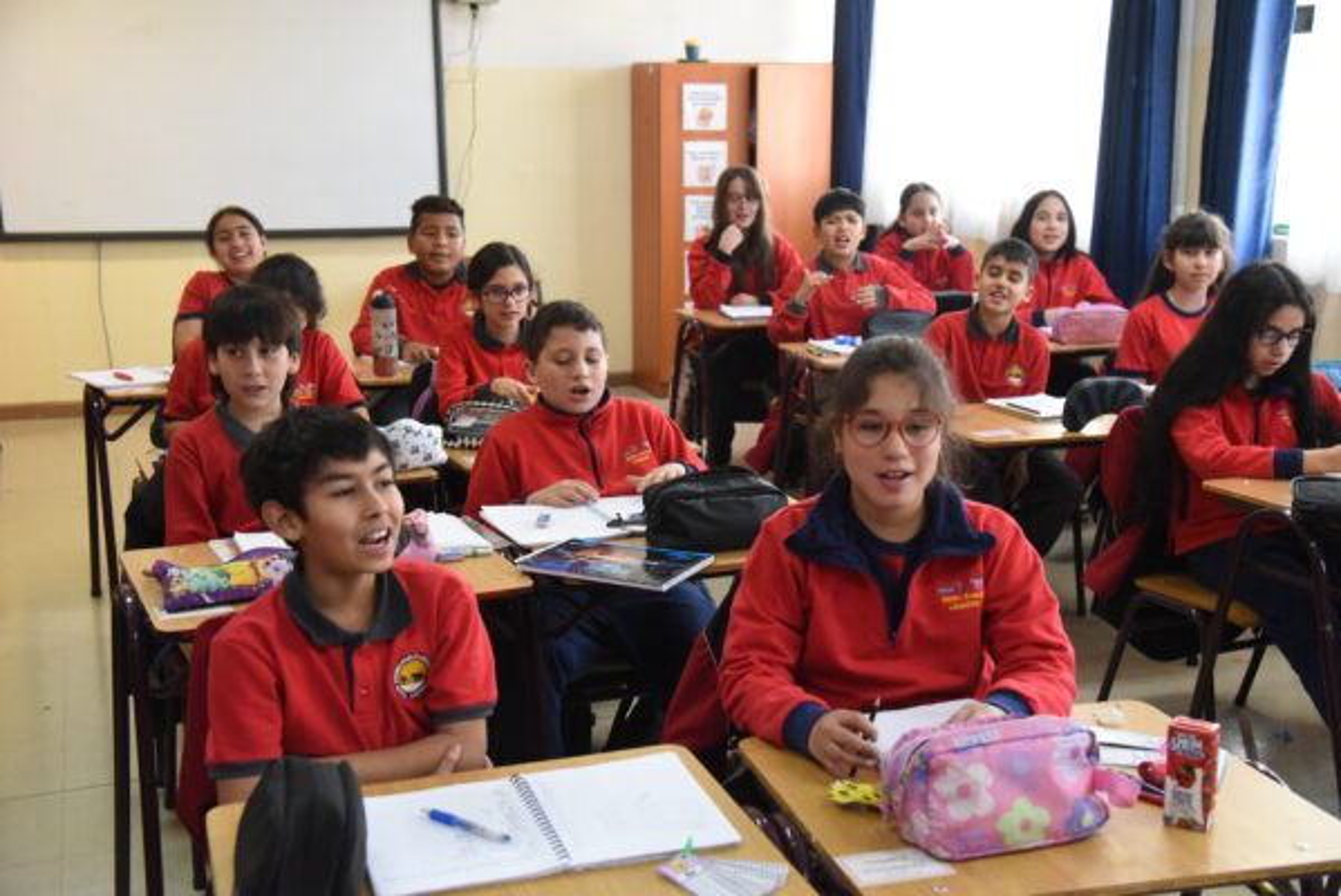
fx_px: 1714
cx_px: 670
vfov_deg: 29.3
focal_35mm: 46
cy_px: 448
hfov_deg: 42.7
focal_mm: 46
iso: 8000
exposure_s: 1/320
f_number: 5.6
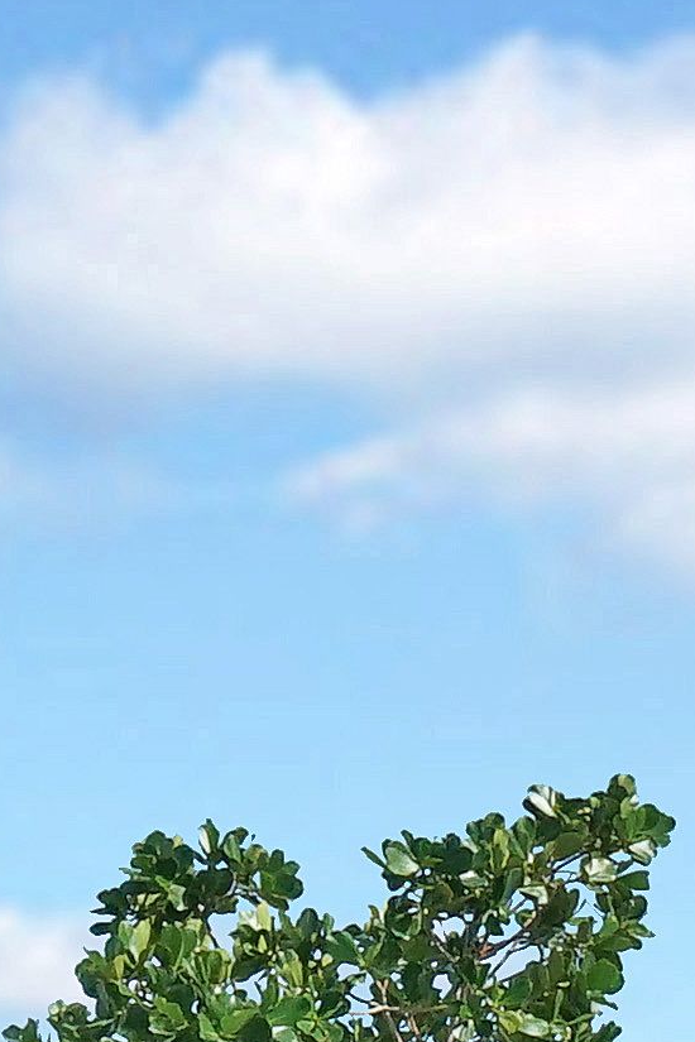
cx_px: 1068
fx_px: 6110
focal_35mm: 211
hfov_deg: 6.4
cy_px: 1382
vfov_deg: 9.6
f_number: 22
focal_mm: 29
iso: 500
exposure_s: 1/200
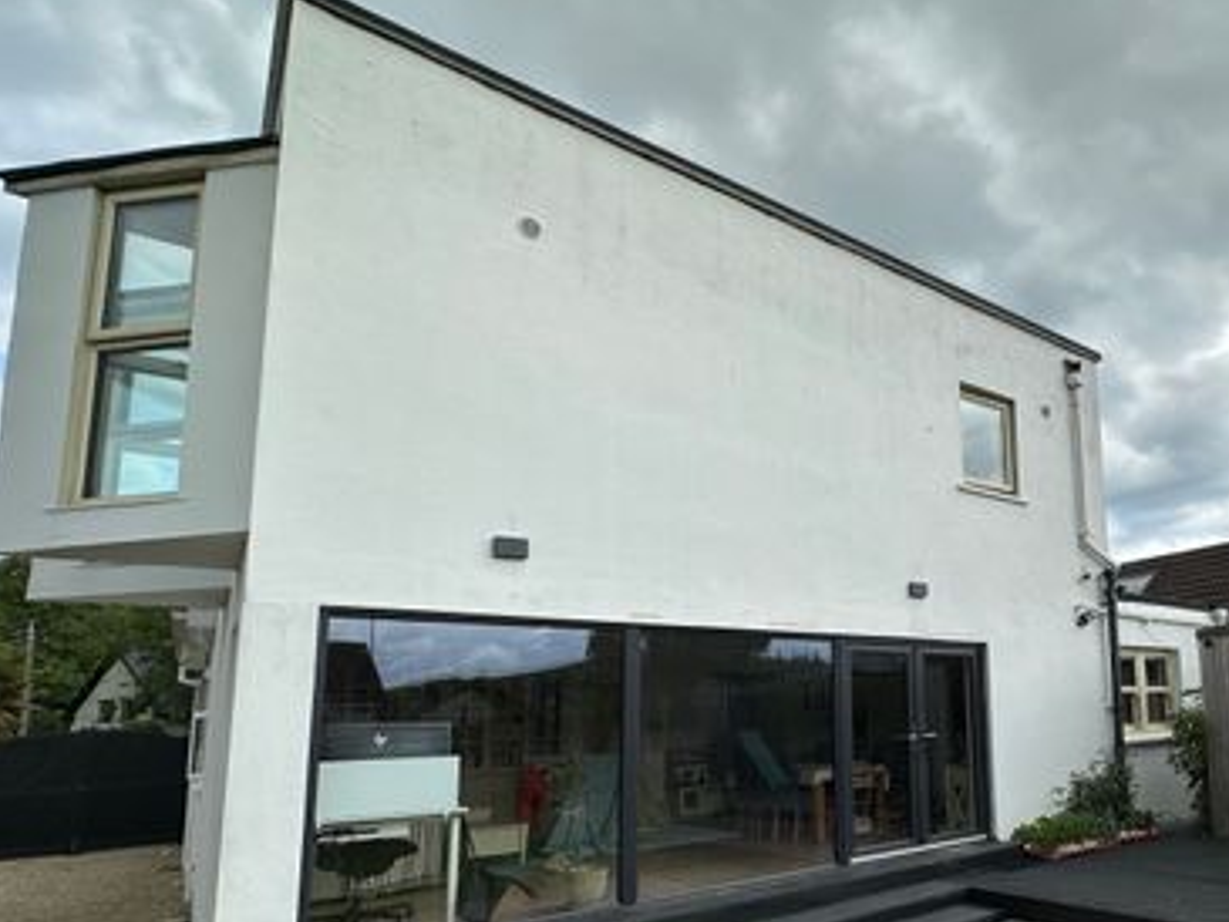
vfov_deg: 57.8
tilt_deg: +8.5
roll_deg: +2.7
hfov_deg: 68.3
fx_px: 817
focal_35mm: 23
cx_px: 946
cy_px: 606
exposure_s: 1/1742
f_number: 2.2
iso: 40
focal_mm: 2.22
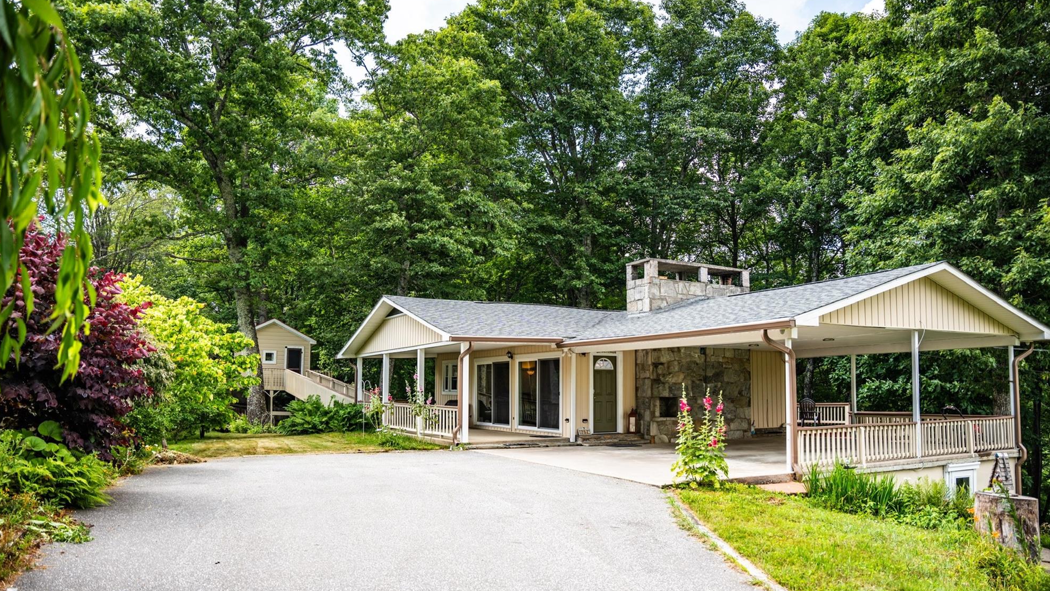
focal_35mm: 26
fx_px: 724
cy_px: 329
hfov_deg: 71.9
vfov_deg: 44.3
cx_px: 519
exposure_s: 1/640
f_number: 2.8
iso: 100
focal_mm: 24
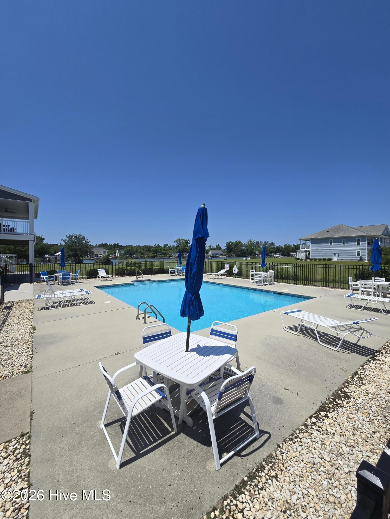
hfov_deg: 89.9
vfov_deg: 106.2
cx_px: 195
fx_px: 195
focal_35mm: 13
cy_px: 260
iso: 50
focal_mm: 2.2
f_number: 2.2
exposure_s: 1/4326
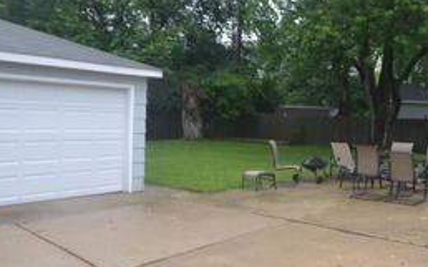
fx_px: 443
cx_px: 330
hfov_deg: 49.1
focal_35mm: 38
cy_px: 134
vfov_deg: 33.5
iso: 110
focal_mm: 10
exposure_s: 1/125
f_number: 5.6
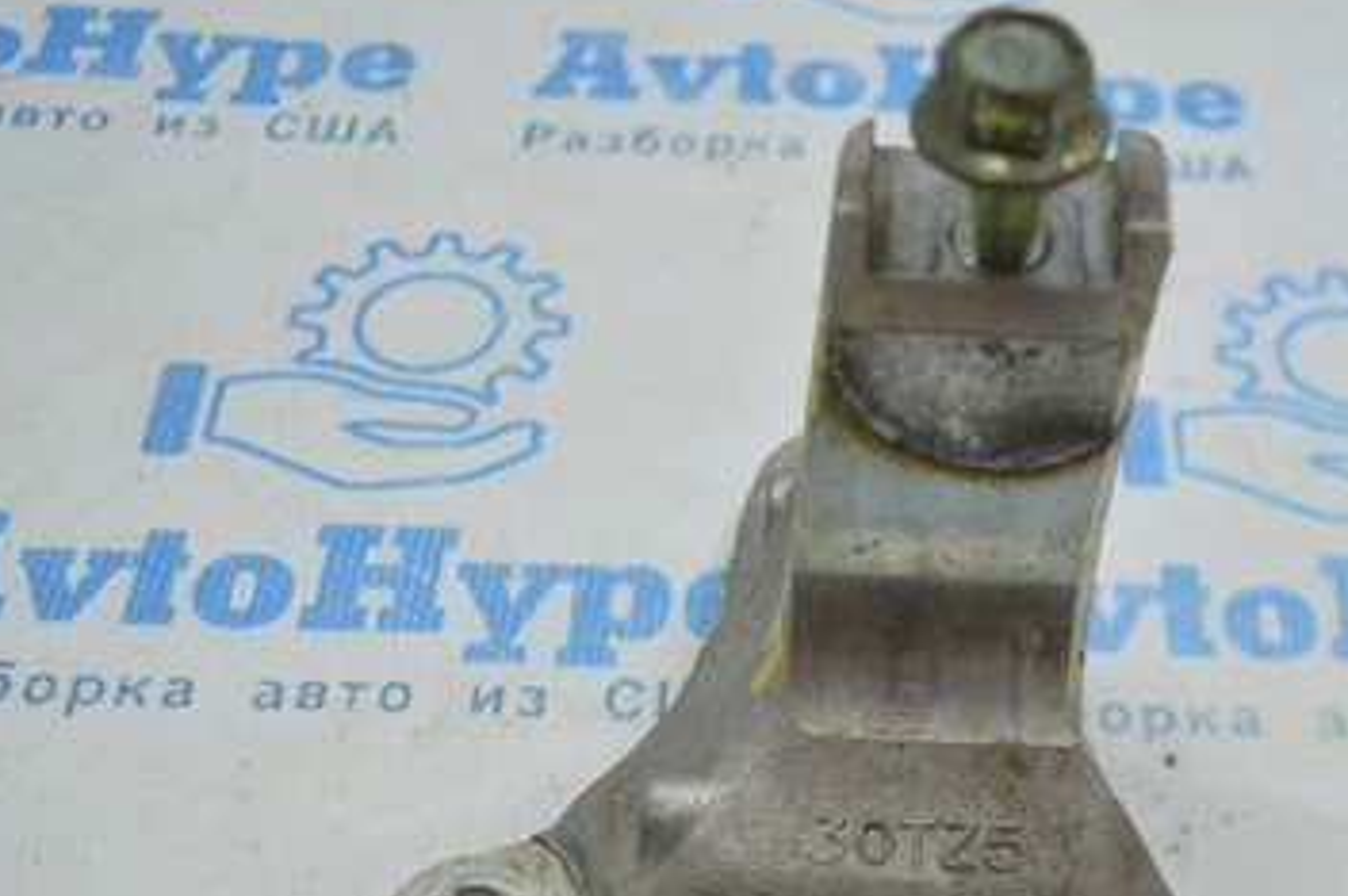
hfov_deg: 33.0
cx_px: 934
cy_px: 760
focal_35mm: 60
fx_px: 2245
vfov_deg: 22.2
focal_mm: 22
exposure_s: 1/100
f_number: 3.8
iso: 400
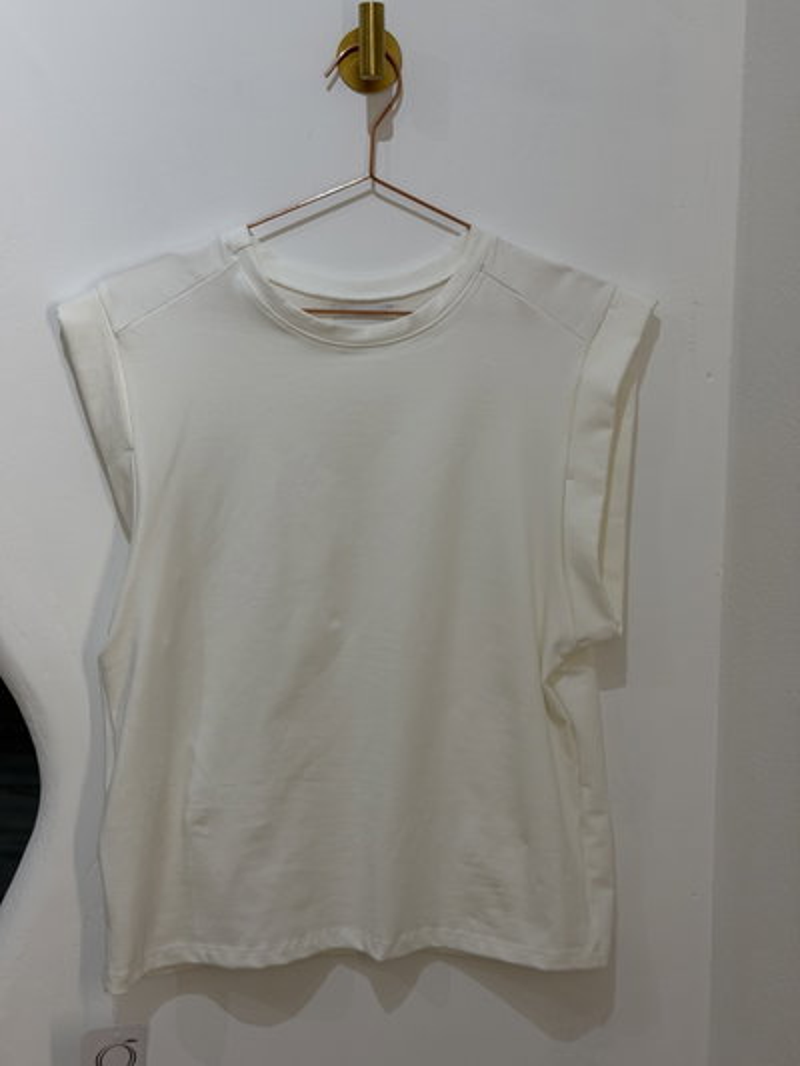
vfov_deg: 39.6
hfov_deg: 30.3
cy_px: 533
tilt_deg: -5.3
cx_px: 400
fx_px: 1478
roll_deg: -1.1
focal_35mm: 48
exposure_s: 1/155
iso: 50
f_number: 1.78
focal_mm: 6.76
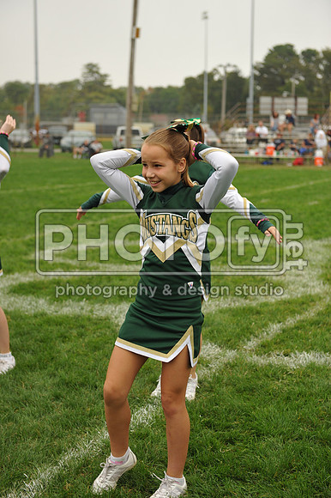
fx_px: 966
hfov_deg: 19.4
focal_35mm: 70
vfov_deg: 28.9
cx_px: 166
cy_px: 249
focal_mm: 70
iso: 800
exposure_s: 1/3200
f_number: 4
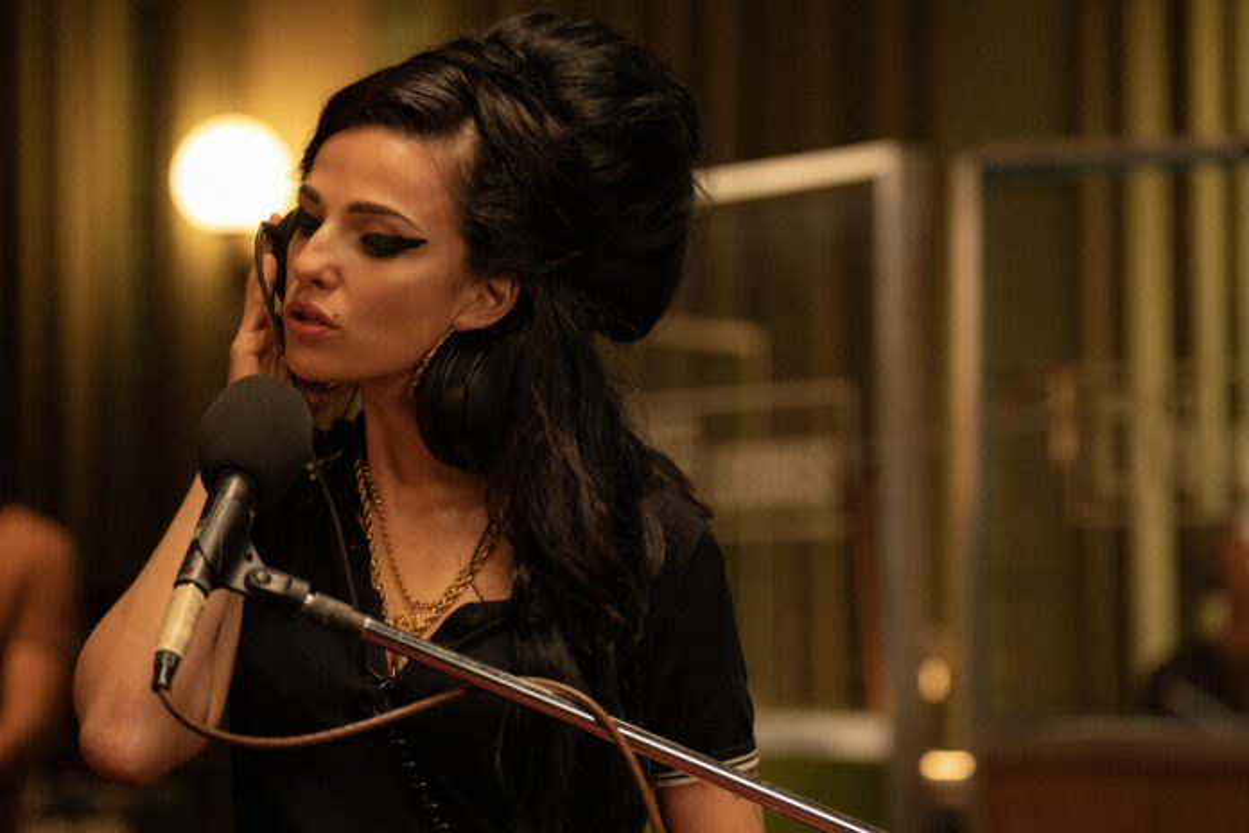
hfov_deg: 20.0
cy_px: 416
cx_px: 624
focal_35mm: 102
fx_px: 3539
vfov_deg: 13.4
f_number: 3.2
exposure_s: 1/250
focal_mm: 102
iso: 5000
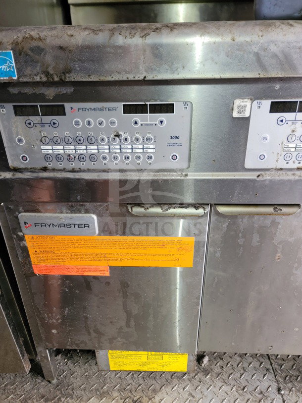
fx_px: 279
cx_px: 151
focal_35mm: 24
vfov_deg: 71.6
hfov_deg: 56.8
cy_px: 202
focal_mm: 6.7
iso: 500
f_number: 1.8
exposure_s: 1/44.3
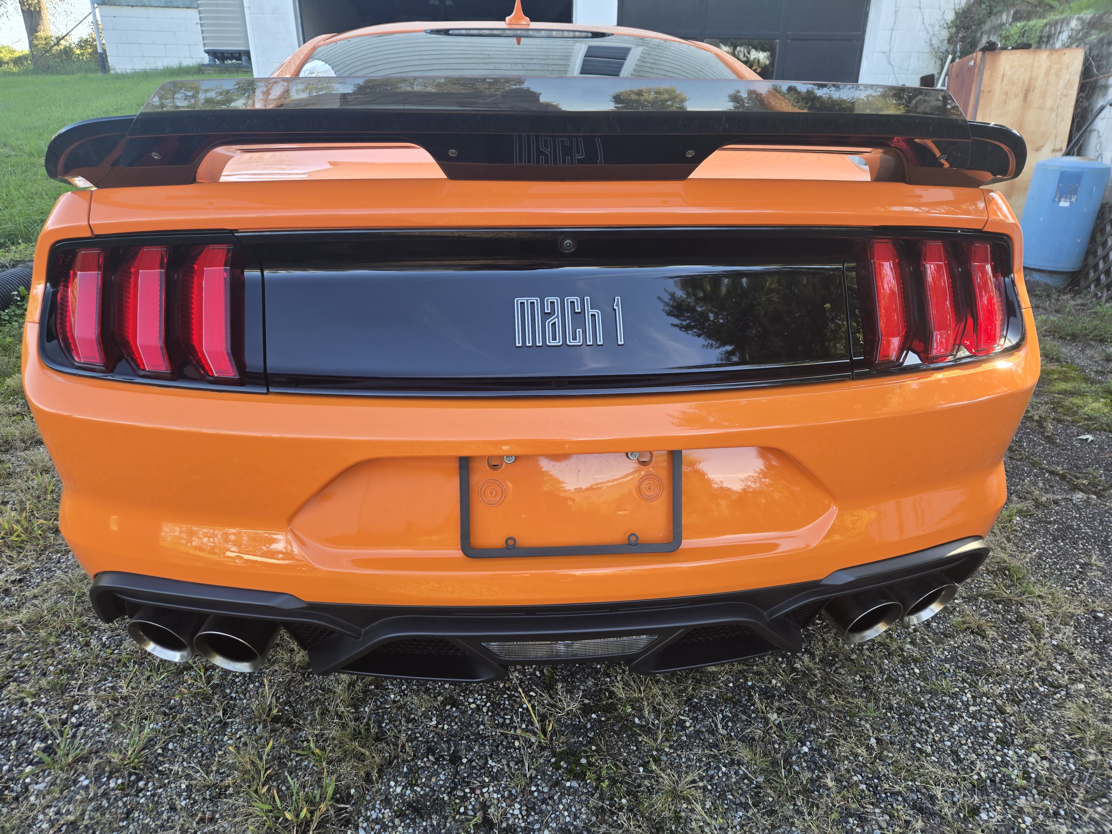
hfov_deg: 73.9
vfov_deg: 58.9
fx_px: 739
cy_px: 417
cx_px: 556
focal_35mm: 23
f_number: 1.8
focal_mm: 5.4
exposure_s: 1/180
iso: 50
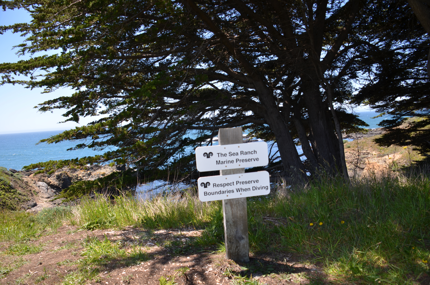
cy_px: 142
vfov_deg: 47.7
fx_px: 322
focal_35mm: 27
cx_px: 215
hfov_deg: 67.5
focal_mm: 18
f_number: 5
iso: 100
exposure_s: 1/250
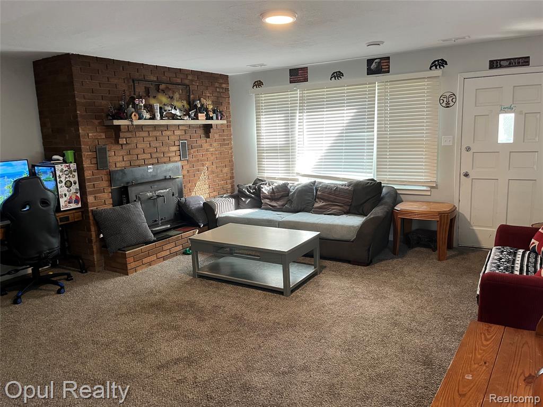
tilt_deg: -10.0
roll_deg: +2.5
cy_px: 204
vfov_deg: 53.1
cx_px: 272
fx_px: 408
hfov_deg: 67.3
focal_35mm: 26
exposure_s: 1/60
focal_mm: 5.1
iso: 200
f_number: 1.6
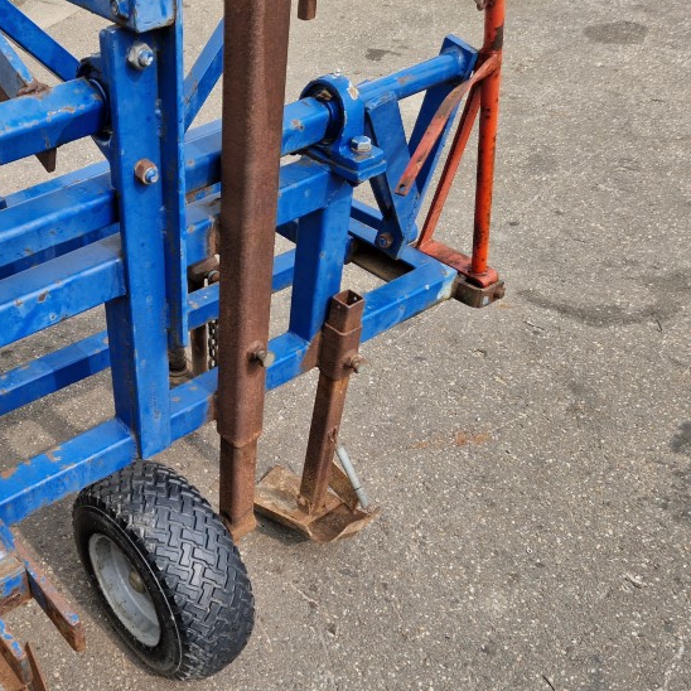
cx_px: 146
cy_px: 450
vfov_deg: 43.4
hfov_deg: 42.1
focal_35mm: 38
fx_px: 858
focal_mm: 5.4
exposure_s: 1/666
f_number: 1.8
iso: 50
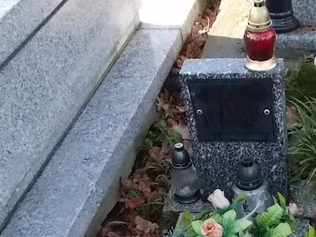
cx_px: 239
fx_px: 575
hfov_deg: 30.2
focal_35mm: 63
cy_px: 168
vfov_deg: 23.1
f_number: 3.2
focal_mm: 4.6
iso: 400
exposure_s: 1/400
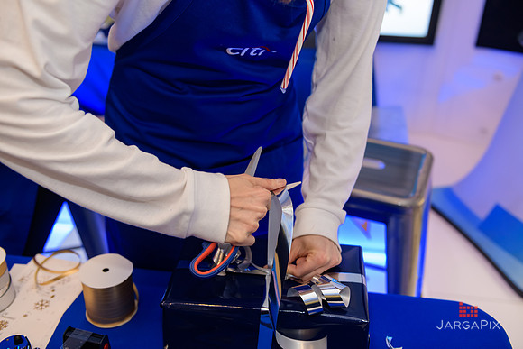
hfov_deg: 50.7
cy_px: 174
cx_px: 262
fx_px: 552
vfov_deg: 35.1
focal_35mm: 38
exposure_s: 1/125
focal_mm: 38
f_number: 3.2
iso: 800
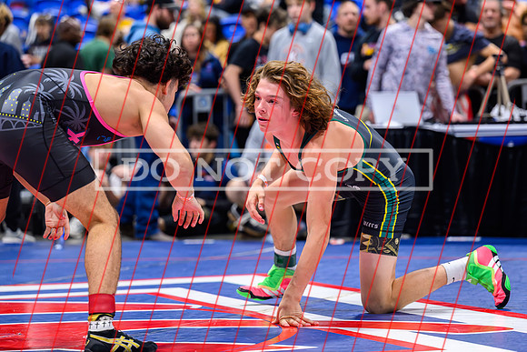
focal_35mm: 137
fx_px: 2005
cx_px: 290
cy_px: 172
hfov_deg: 15.0
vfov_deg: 10.0
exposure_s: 1/800
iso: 4000
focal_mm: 110
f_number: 2.8
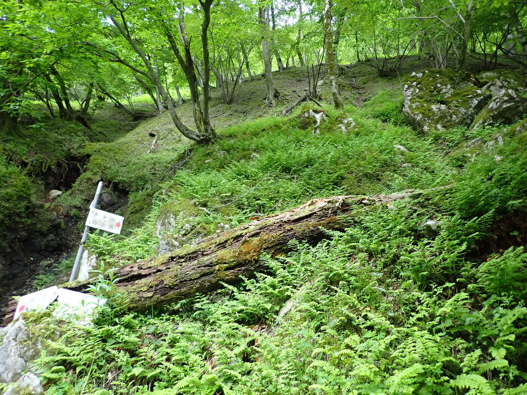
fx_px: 381
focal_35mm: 25
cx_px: 264
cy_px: 198
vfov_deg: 54.9
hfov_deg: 69.4
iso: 500
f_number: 2
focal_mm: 4.5
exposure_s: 1/30
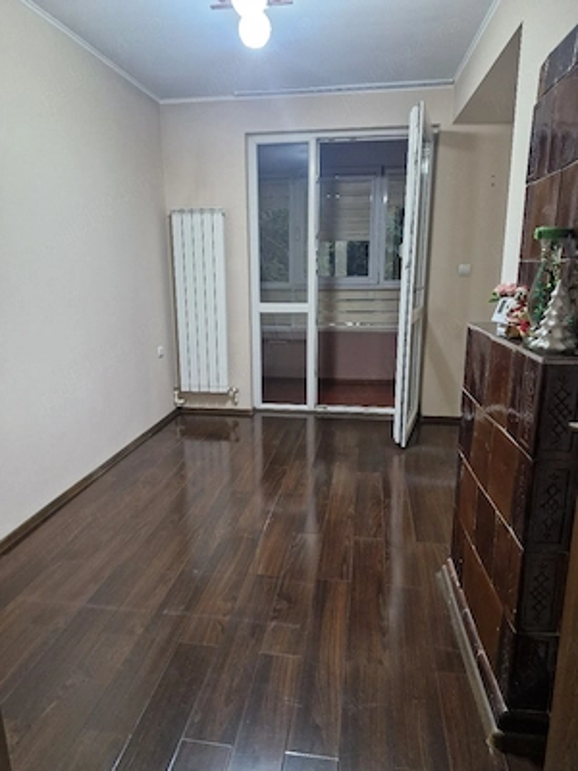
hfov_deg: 58.9
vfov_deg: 73.9
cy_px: 386
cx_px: 289
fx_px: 512
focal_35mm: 23
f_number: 1.8
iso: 640
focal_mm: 5.54
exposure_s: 1/50
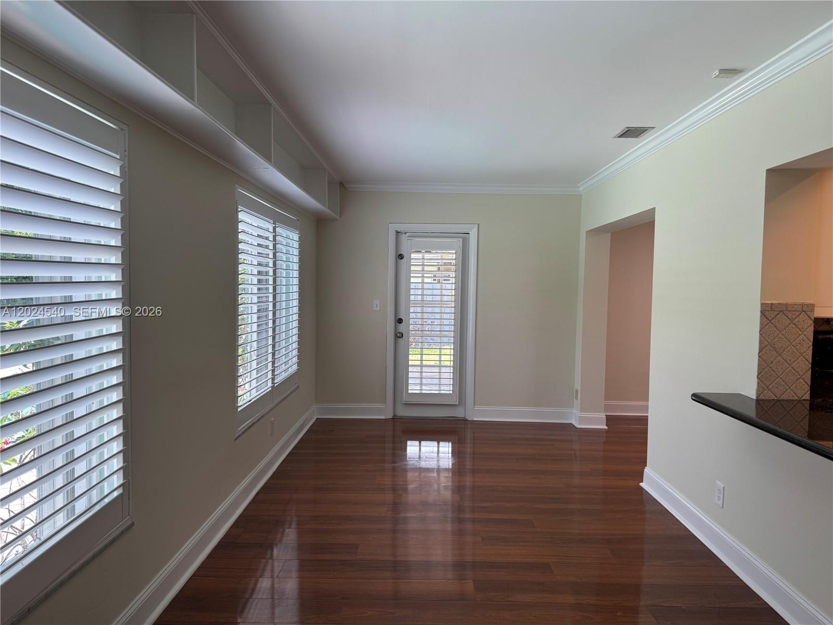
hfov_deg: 71.6
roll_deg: -1.5
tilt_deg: -3.0
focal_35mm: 24
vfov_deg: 56.8
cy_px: 312
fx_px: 578
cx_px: 416
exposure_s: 1/120
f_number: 1.78
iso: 64
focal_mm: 6.76
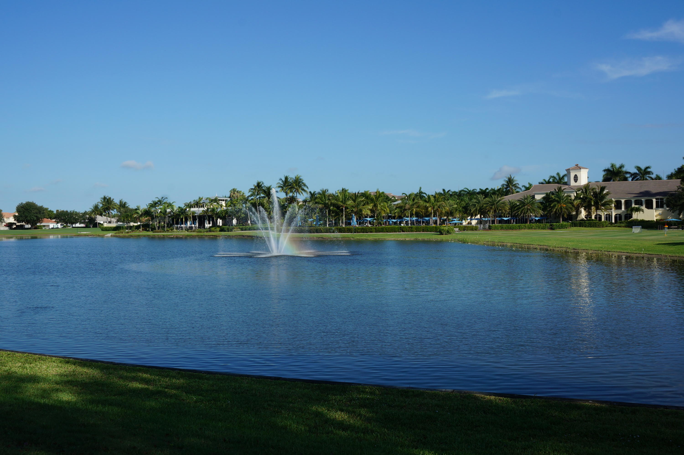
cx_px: 342
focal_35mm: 36
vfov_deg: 36.8
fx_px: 683
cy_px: 228
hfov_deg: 53.2
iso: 100
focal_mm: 24
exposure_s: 1/160
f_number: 13
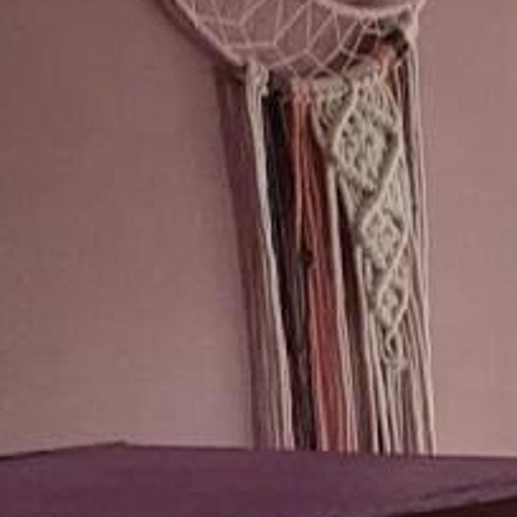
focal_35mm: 208
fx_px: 3515
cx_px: 1386
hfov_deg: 7.6
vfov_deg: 8.3
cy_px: 573
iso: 80
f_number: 1.8
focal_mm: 4.6
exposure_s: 1/60
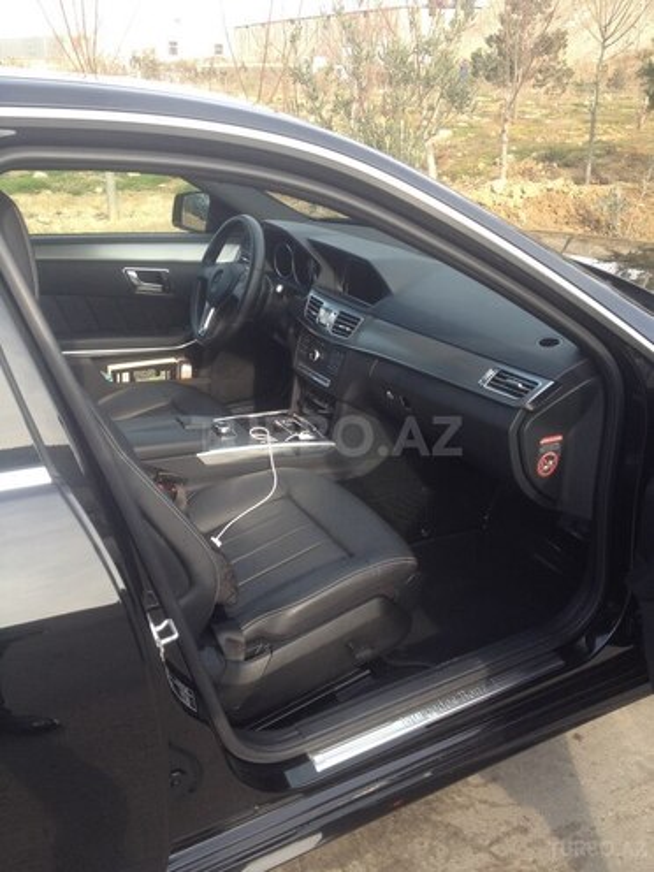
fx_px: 882
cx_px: 327
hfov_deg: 40.7
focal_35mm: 35
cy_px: 436
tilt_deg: -20.2
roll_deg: -1.2
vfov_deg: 52.6
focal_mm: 4.28
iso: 50
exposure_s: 1/216
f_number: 2.4
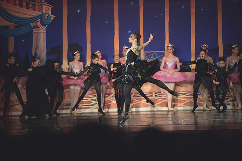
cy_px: 80
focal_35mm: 200
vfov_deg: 6.9
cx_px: 121
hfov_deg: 10.3
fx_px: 1345
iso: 2800
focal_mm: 200
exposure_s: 1/320
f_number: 2.8
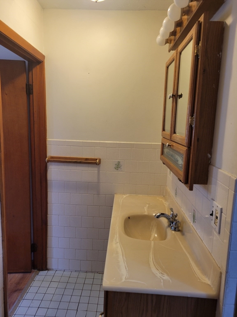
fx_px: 237
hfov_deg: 53.1
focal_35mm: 26
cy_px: 158
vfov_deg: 67.3
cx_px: 118
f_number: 1.8
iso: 200
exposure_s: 1/40
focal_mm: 5.4
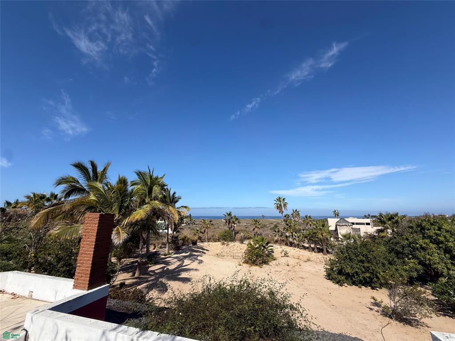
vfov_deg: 85.7
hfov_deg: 102.1
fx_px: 184
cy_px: 170
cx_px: 228
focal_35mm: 14
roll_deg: +1.6
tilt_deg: +15.2
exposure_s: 1/2976
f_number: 2.2
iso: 50
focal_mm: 2.22
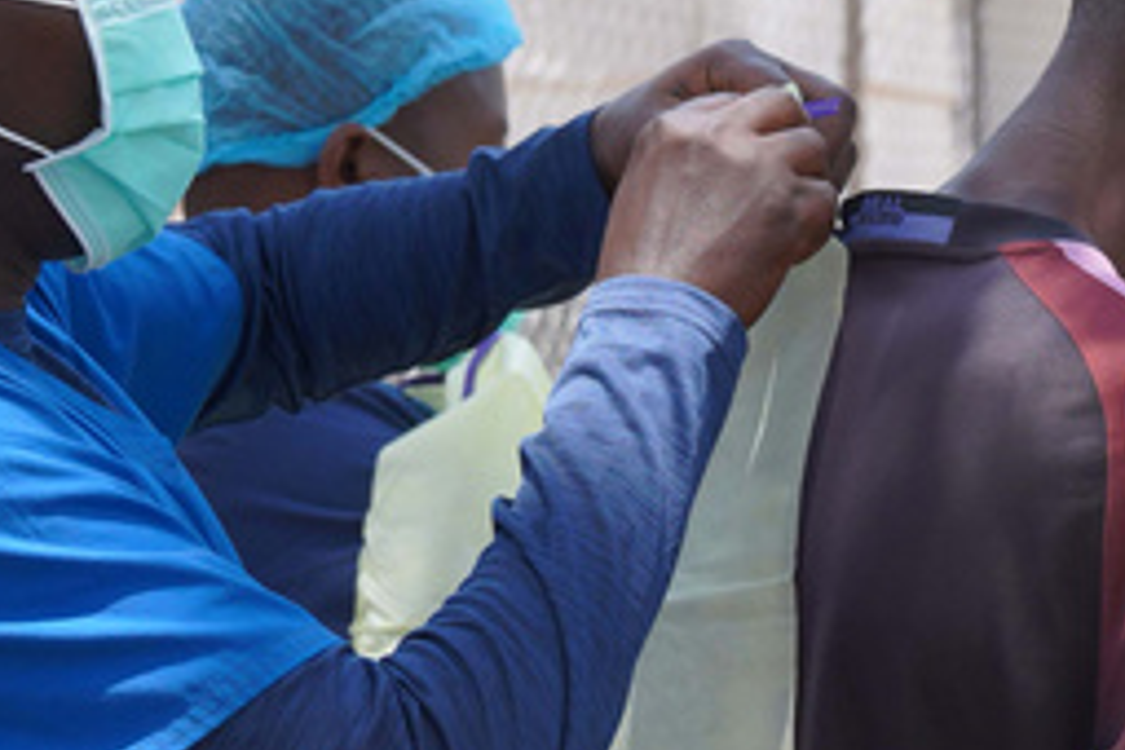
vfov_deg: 7.0
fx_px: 6156
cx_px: 1562
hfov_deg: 10.2
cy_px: 626
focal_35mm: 197
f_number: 4.5
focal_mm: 49
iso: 125
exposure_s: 1/250
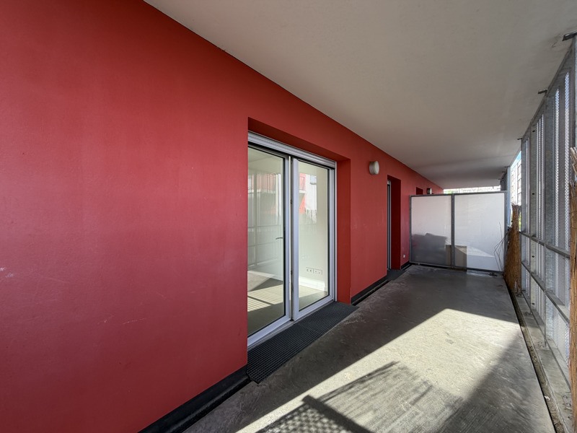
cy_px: 216
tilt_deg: -0.2
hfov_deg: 102.1
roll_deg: +0.7
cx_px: 288
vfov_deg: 85.7
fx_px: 233
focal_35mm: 14
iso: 40
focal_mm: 2.22
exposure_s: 1/128
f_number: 2.2
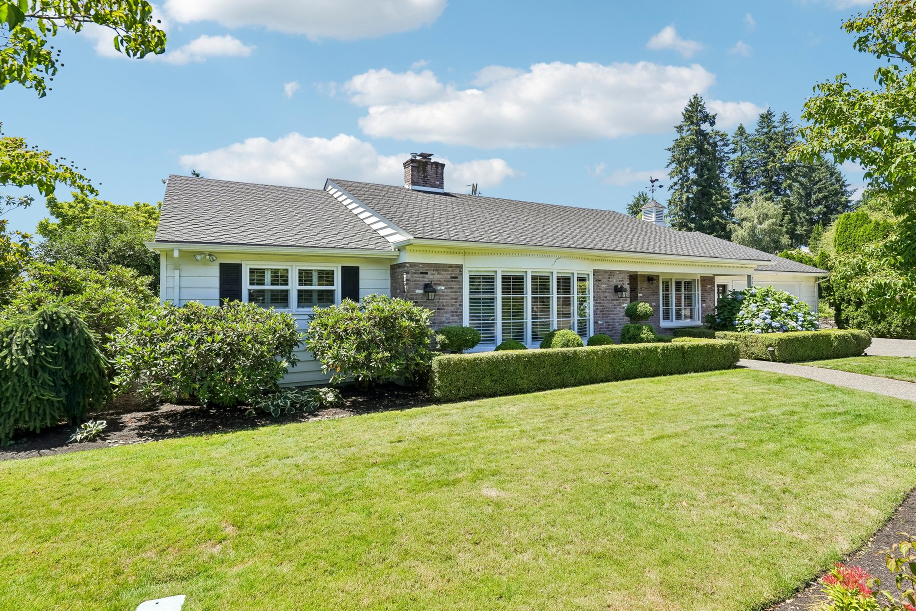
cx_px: 449
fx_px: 483
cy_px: 291
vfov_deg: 64.5
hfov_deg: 86.9
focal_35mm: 19
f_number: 8
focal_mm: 17
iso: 400
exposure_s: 1/640
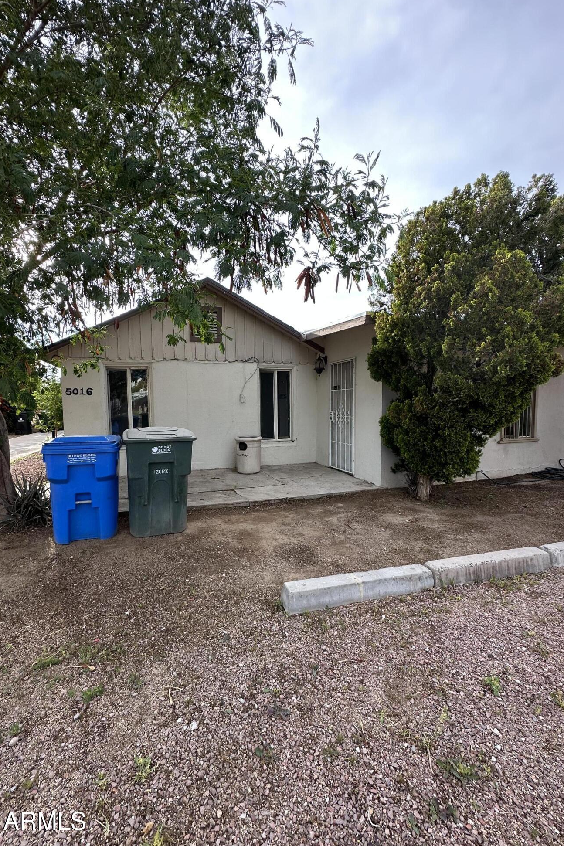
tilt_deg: -4.6
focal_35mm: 15
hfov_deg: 77.3
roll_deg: -0.5
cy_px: 425
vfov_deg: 100.4
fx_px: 352
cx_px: 266
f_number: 2.2
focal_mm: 2.22
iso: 40
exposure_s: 1/296
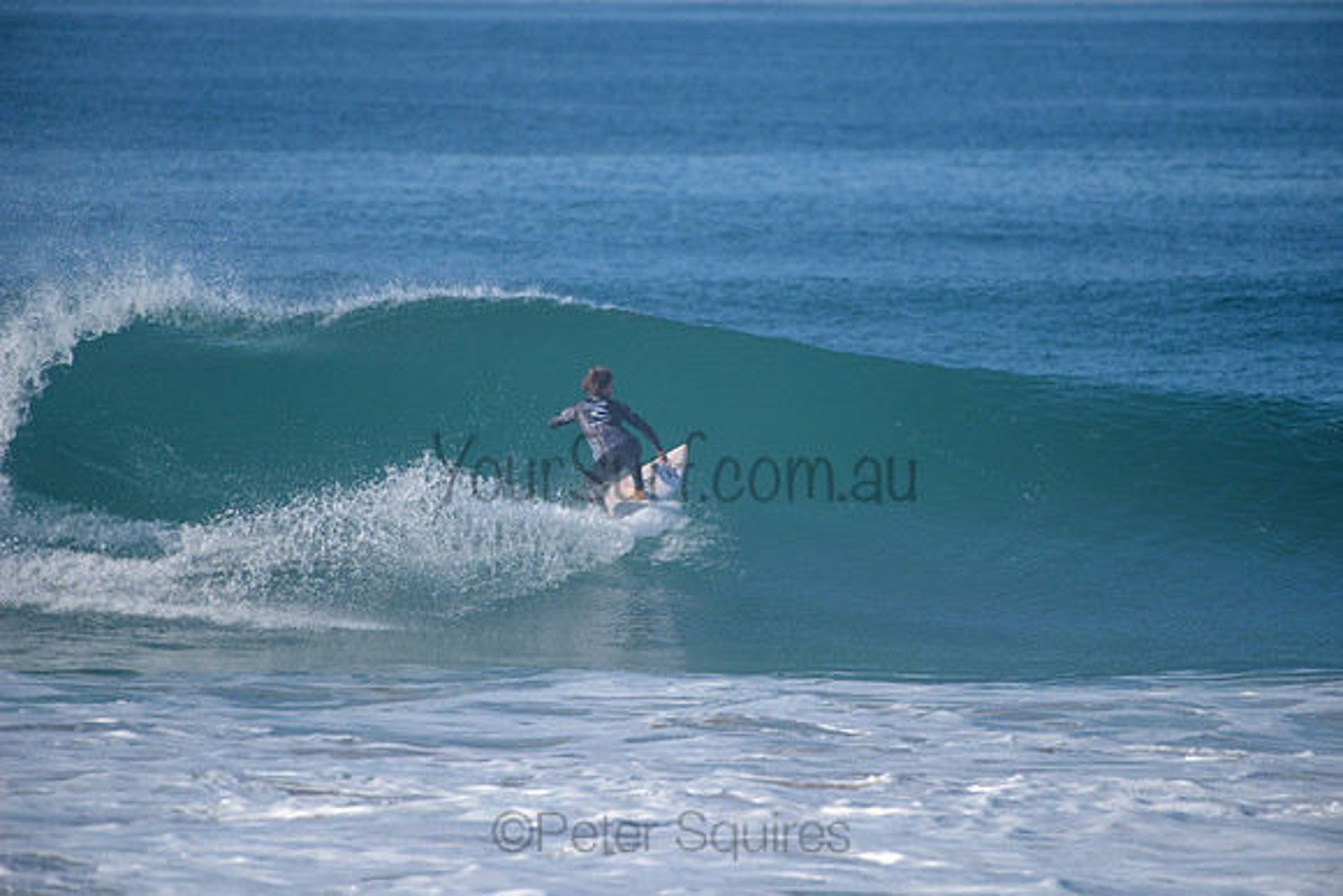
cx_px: 672
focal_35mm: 500
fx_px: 18656
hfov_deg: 4.1
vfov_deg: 2.8
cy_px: 448
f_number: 5.6
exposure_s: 1/2000
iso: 220
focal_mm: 500
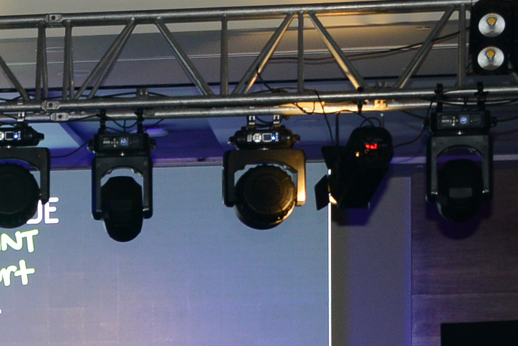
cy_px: 488
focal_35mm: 214
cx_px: -183
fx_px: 3081
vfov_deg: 6.4
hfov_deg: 9.4
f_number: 4.2
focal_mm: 48
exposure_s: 1/80
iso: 1250
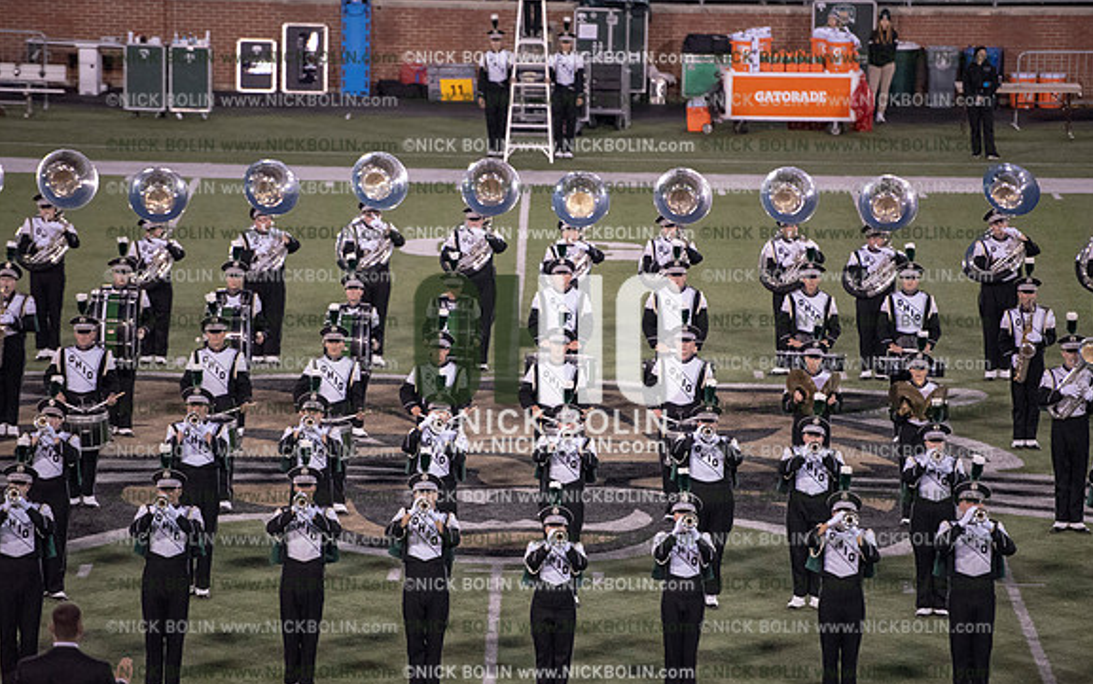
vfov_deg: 6.4
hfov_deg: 10.2
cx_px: 547
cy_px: 365
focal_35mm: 205
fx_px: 6108
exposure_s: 1/1250
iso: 5000
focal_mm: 200
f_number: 3.2
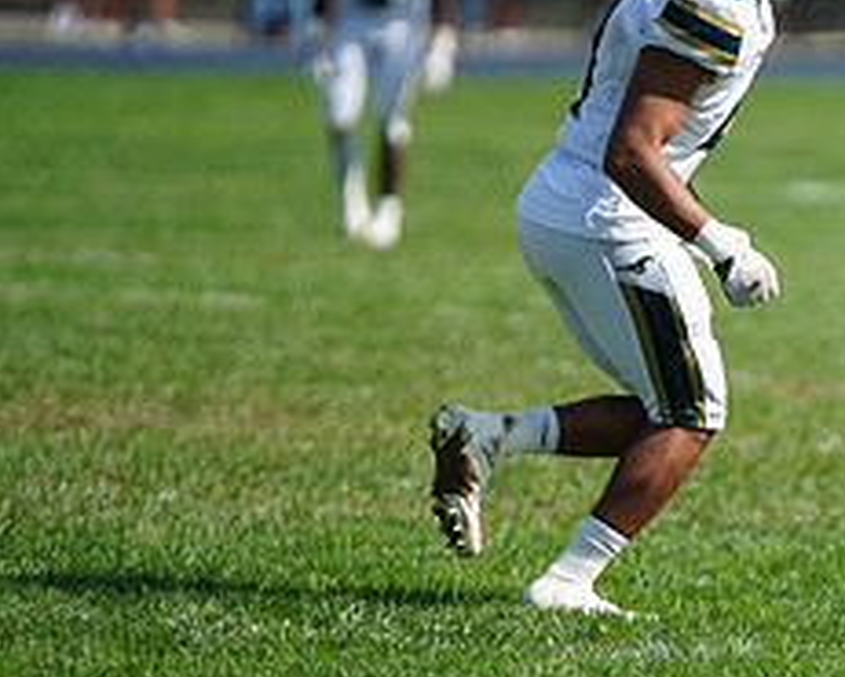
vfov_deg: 2.2
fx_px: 17689
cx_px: 882
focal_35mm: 707
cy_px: 199
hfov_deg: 2.7
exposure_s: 1/5000
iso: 400
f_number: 2.8
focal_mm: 300
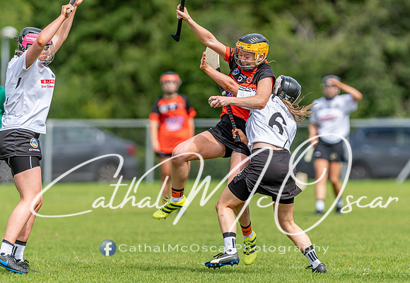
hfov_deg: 4.3
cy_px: 141
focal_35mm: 477
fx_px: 5492
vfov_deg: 3.0
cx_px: 216
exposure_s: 1/3200
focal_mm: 300
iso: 160
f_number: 2.8
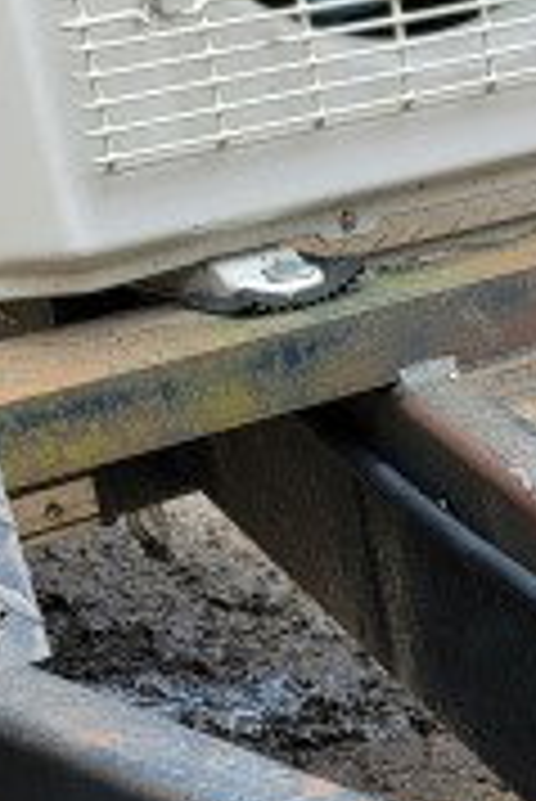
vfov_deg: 15.0
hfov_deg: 10.9
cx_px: 1081
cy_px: 1541
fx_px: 2541
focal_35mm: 114
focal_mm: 6.7
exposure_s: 1/221
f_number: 1.8
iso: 16
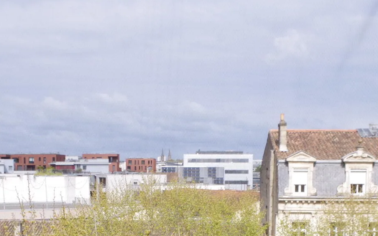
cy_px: 233
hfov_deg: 31.9
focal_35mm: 64
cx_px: 161
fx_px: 659
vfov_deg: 19.7
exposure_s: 1/800
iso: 400
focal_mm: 20
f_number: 8
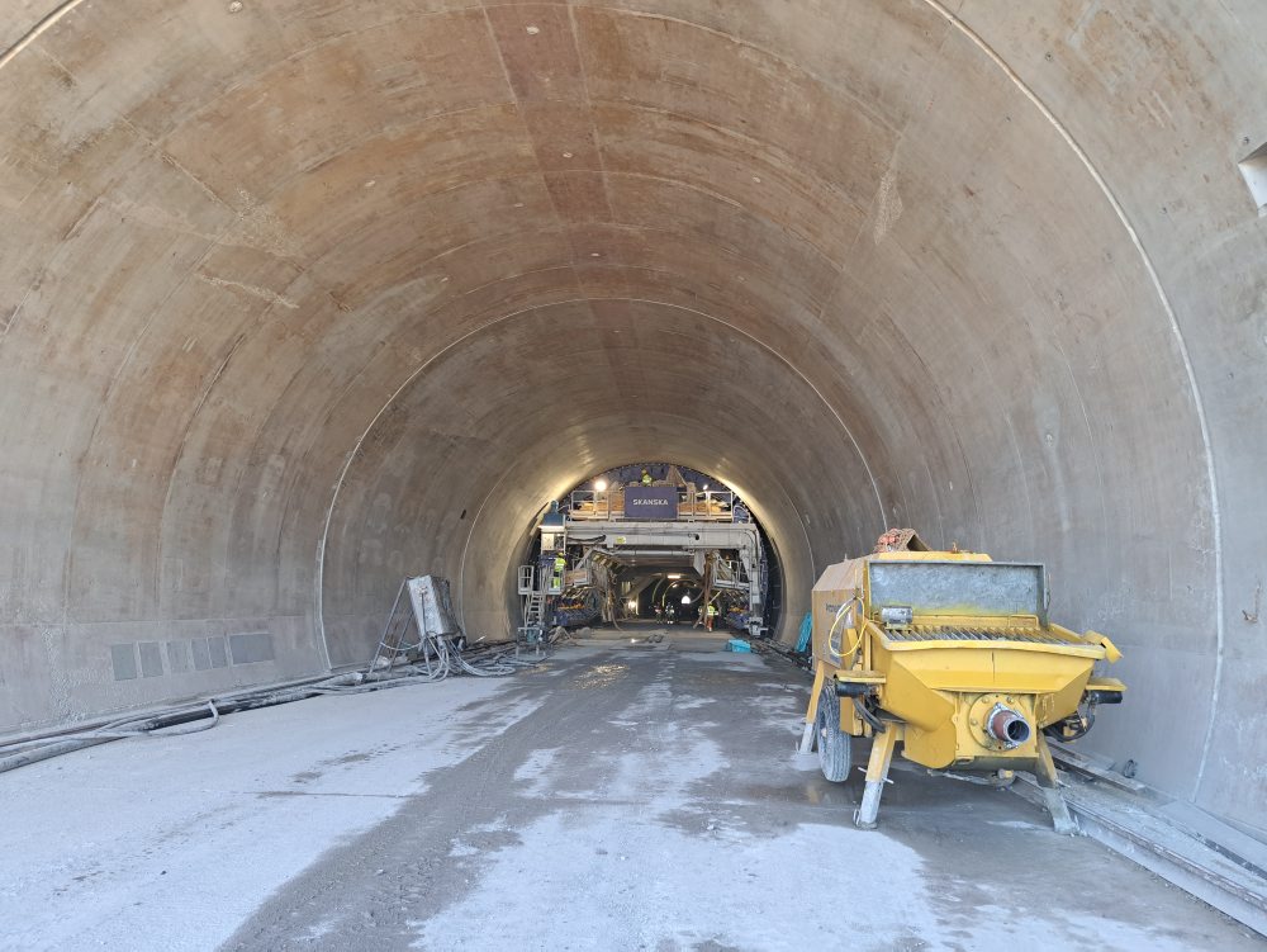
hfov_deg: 71.6
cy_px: 476
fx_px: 879
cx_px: 634
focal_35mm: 24
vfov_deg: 56.9
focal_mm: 5.23
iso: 80
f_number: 1.8
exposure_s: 1/50
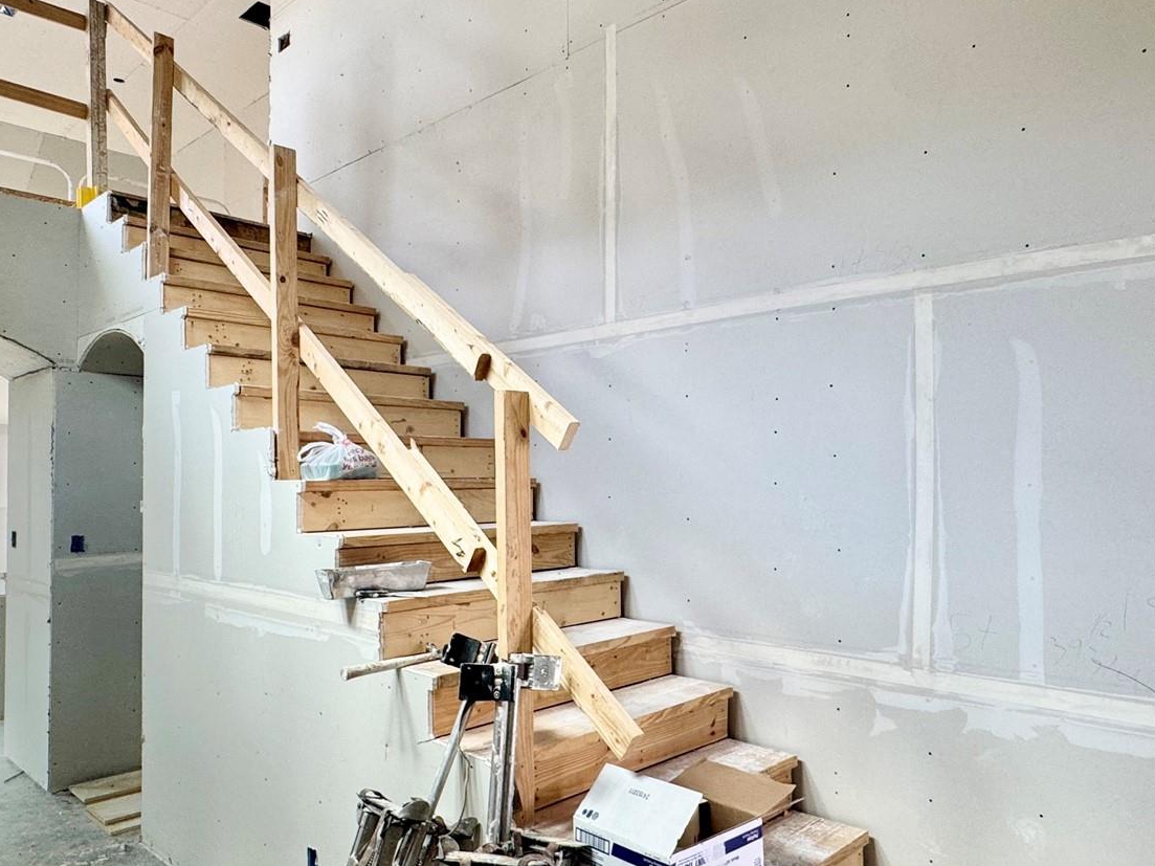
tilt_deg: +1.5
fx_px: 867
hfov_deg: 67.2
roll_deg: +0.0
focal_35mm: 26
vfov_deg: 53.0
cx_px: 616
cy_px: 459
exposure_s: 1/99
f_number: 2.2
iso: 125
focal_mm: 2.22
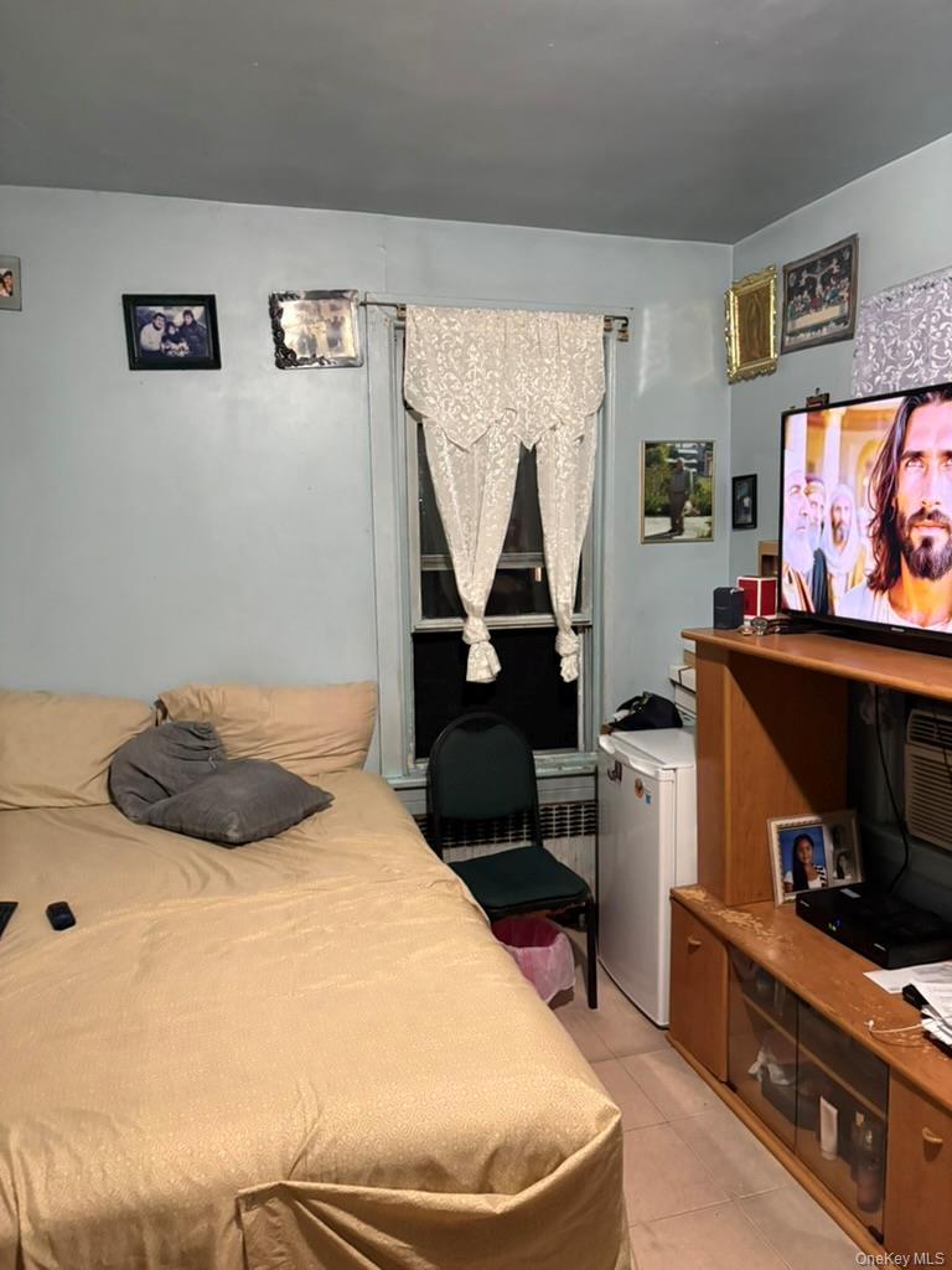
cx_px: 476
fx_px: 953
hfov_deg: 53.1
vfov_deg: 67.3
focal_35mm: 26
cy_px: 635
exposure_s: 1/40
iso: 500
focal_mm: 5.96
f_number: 1.6
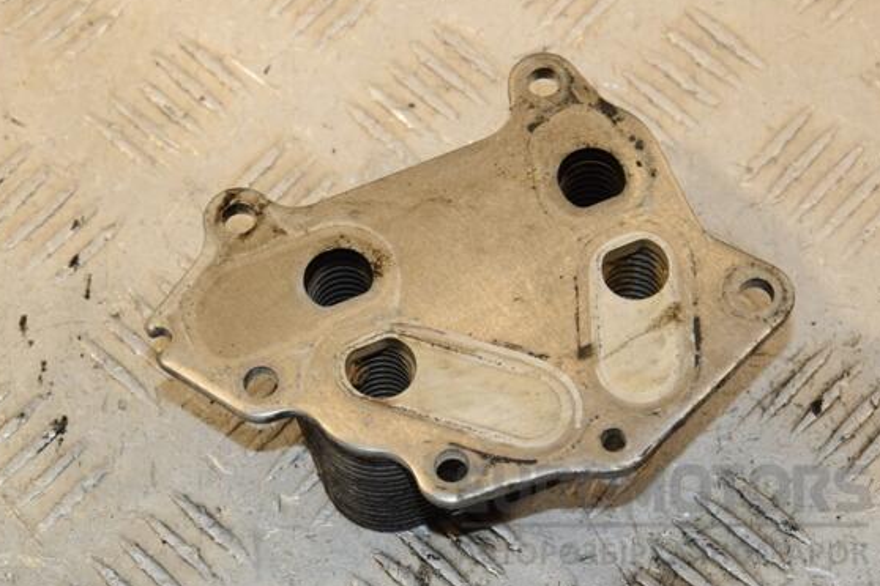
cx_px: 427
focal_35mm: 113
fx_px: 2762
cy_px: 279
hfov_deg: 18.1
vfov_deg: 12.1
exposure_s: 1/200
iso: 800
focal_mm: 70
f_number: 10
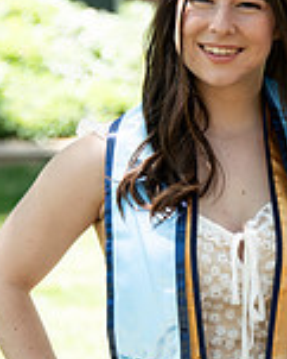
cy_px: 257
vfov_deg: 5.6
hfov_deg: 4.5
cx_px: 266
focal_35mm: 342
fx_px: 3628
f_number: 5.6
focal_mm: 122
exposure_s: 1/320
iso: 640
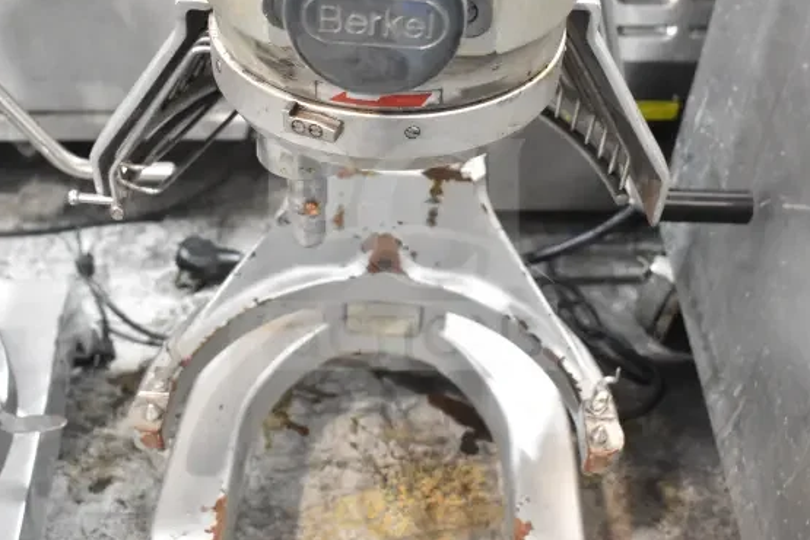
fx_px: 1002
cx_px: 393
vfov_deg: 30.1
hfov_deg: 44.0
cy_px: 255
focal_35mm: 45
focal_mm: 27
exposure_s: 1/125
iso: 6400
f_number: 5.6
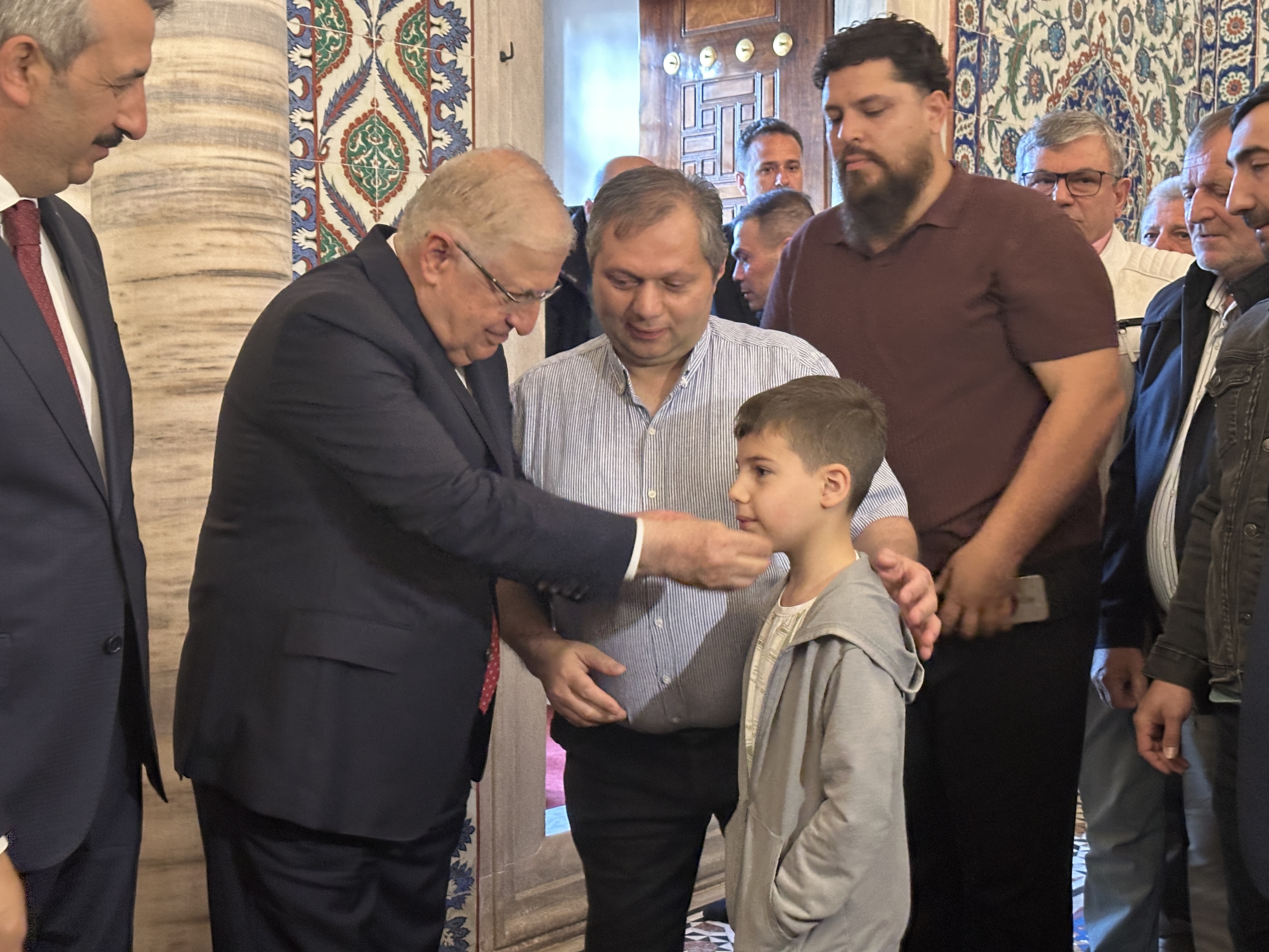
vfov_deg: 30.3
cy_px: 476
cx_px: 634
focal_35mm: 48
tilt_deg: -3.8
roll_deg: -1.0
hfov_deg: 39.7
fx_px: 1760
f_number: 1.78
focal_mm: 6.86
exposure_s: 1/33
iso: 400
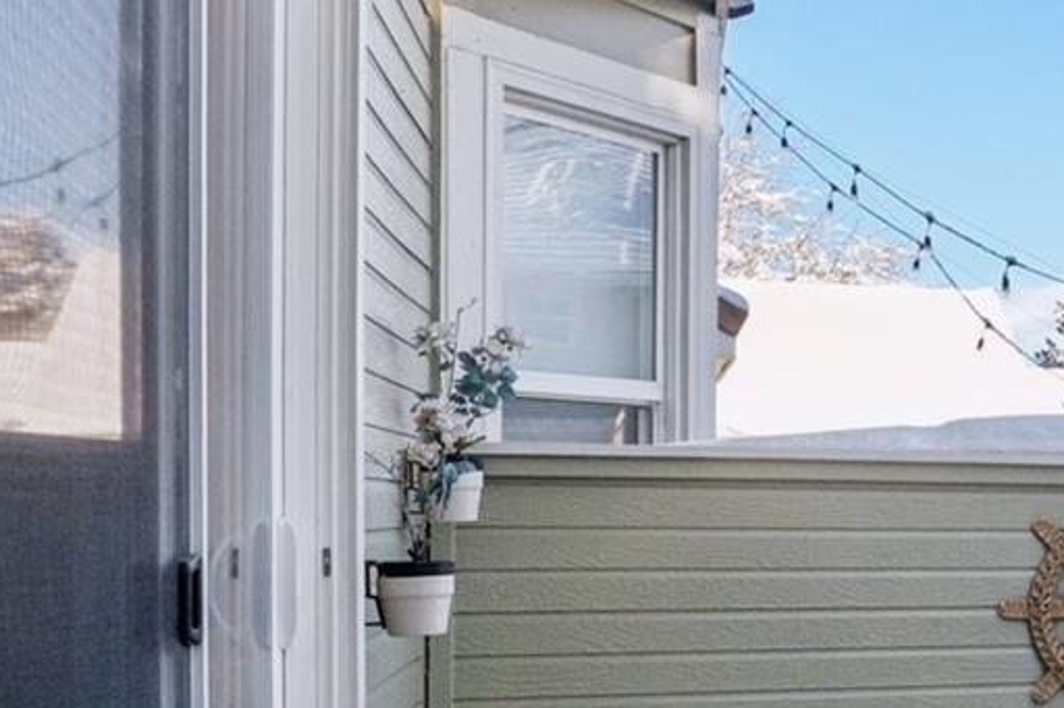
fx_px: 1523
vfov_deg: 25.9
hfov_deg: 31.8
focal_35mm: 52
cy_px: 507
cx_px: 1288
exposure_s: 1/125
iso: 100
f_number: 8
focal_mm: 11
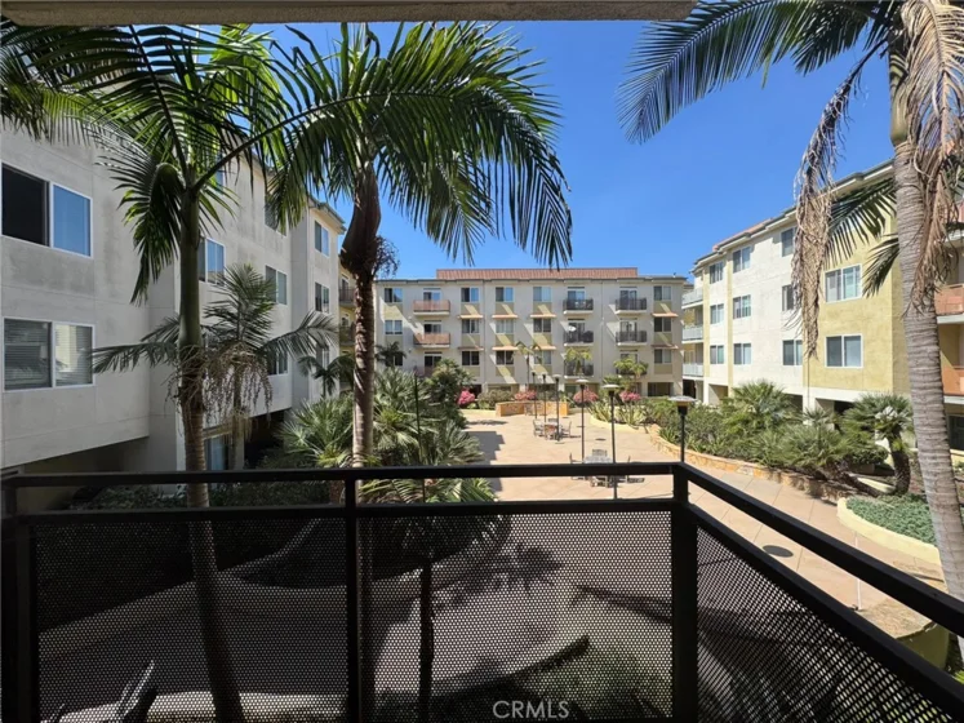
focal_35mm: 14
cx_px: 482
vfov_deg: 85.7
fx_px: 390
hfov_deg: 102.1
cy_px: 362
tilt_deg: -3.3
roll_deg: -0.5
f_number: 2.2
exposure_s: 1/1217
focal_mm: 2.22
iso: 40
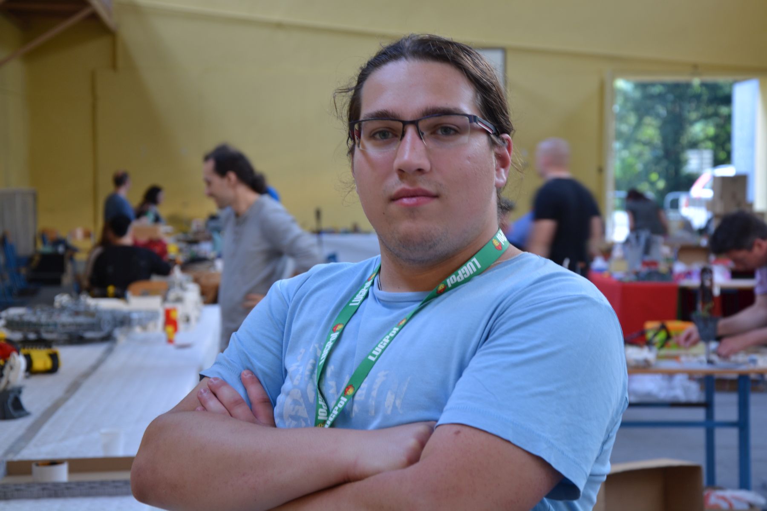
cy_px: 256
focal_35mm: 72
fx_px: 1534
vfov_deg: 18.9
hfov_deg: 28.1
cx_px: 384
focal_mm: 48
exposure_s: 1/20
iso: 200
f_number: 5
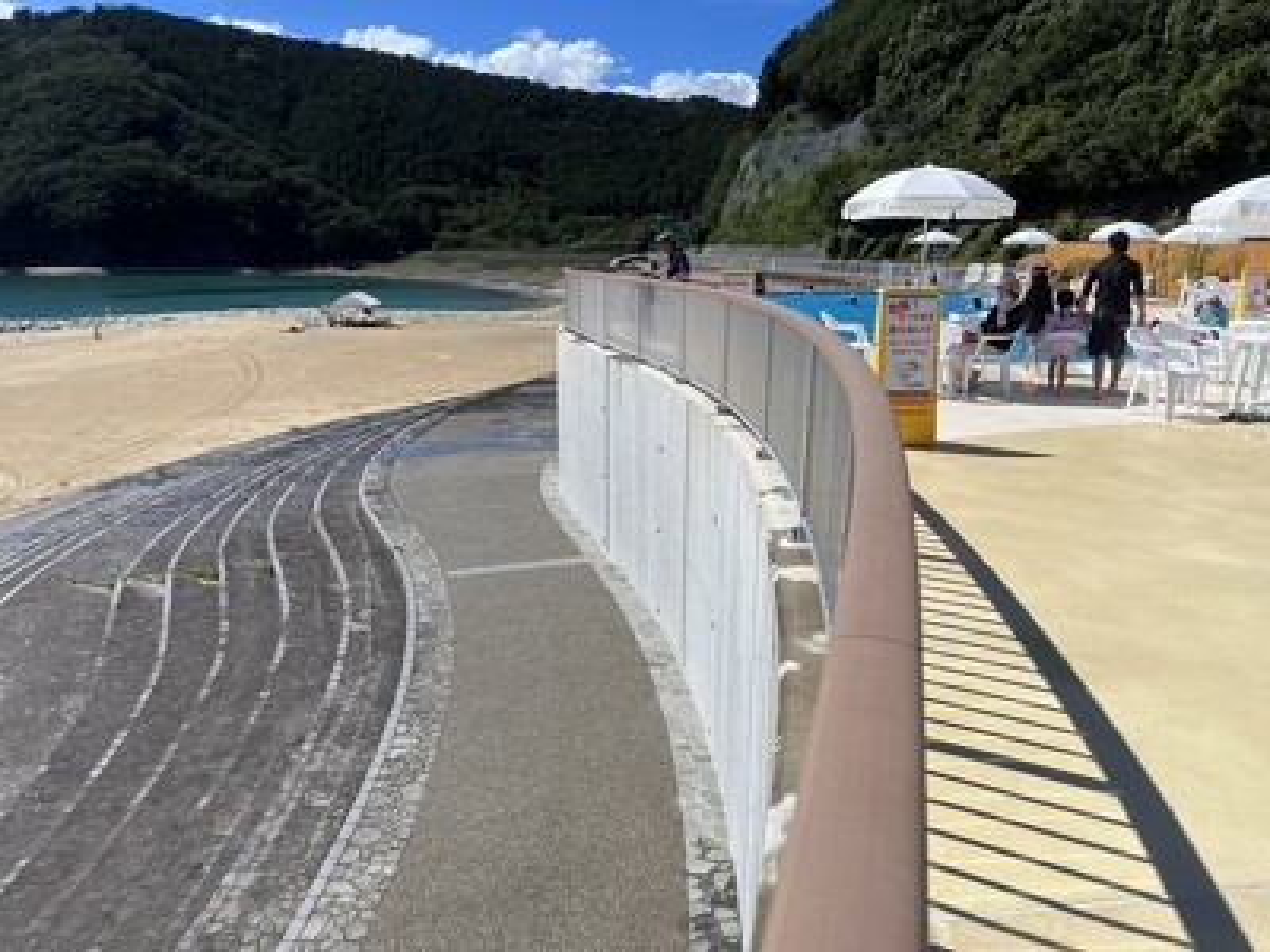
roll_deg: +0.1
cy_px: 476
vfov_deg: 53.1
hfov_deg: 67.3
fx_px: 954
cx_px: 635
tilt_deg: -11.4
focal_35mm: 26
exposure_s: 1/6173
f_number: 1.6
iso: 50
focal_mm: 5.1
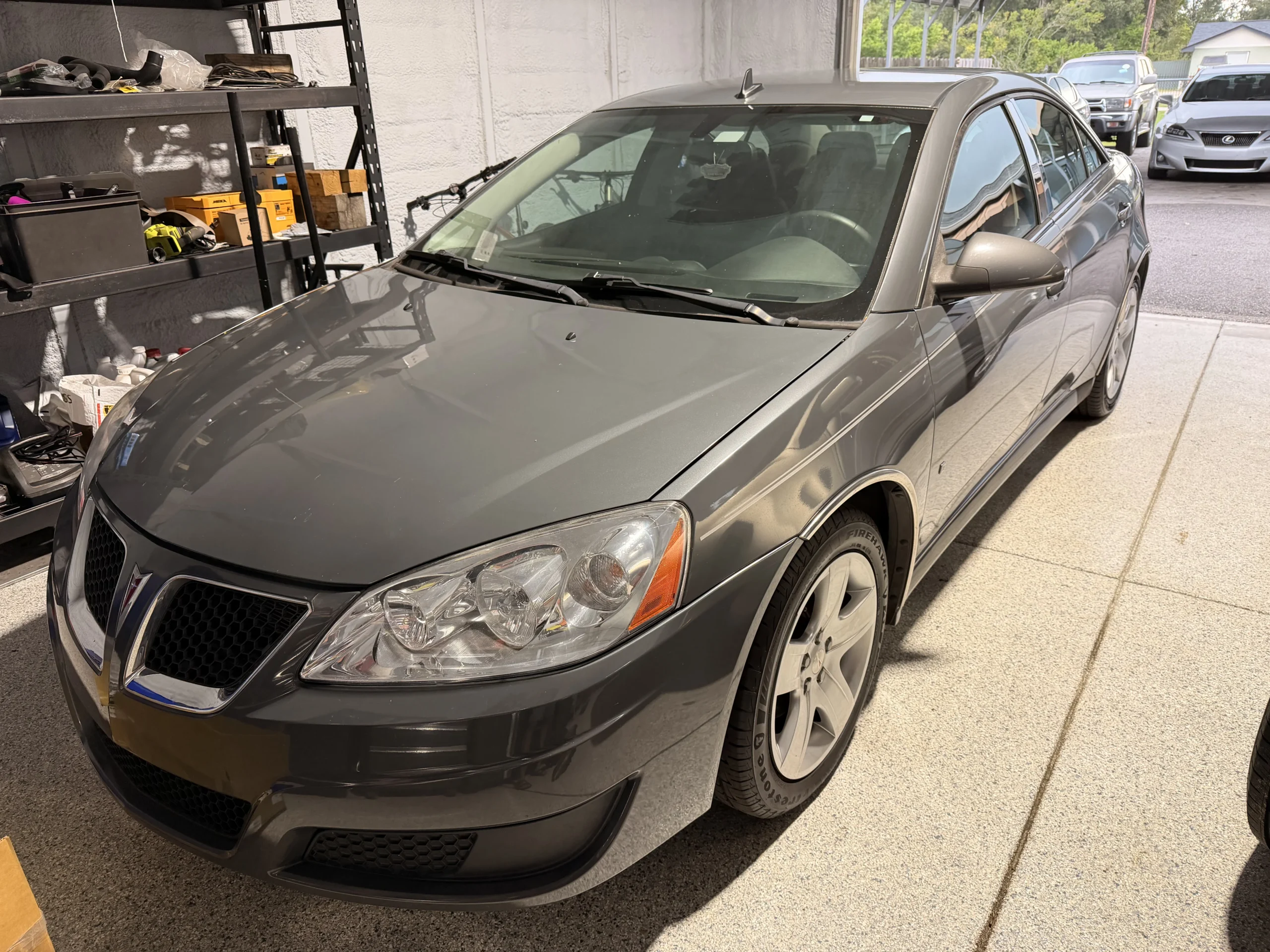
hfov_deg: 71.6
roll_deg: +2.3
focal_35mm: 24
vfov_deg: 56.8
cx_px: 635
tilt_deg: -23.4
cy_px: 476
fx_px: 881
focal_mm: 6.76
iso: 200
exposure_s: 1/120
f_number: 1.78
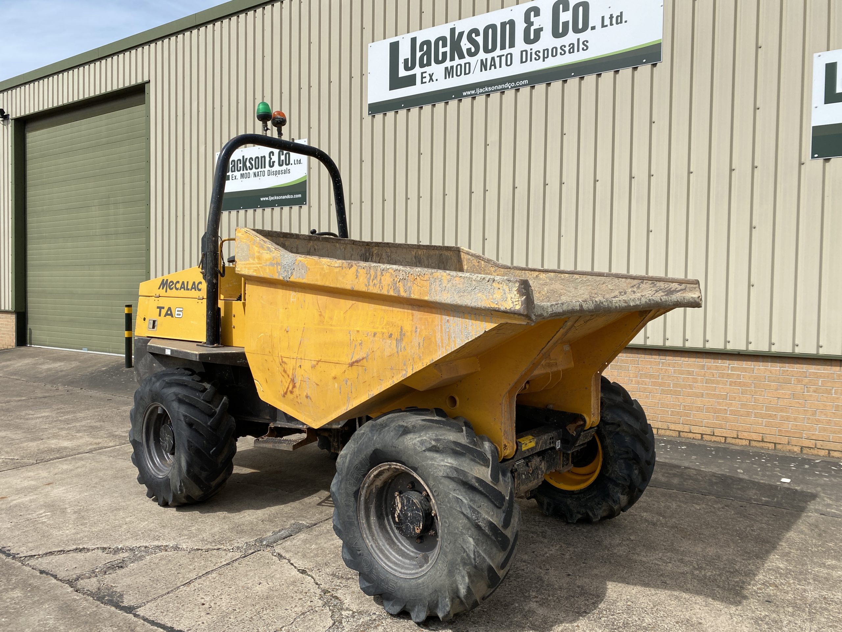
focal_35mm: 26
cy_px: 316
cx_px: 421
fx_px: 632
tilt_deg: +1.2
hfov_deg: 67.3
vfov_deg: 53.1
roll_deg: +0.0
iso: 32
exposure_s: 1/3610
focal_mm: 4.25
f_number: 1.8
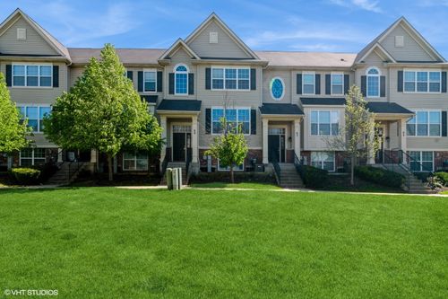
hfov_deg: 90.0
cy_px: 150
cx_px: 224
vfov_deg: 67.3
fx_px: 224
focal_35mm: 18
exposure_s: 1/160
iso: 100
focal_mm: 12
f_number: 9
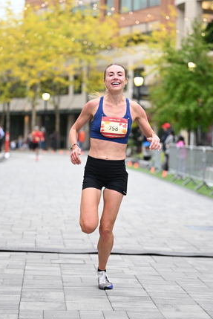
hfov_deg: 12.0
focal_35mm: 114
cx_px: 104
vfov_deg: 17.9
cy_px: 163
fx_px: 1009
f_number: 2.8
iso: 1600
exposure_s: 1/1000
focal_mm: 89
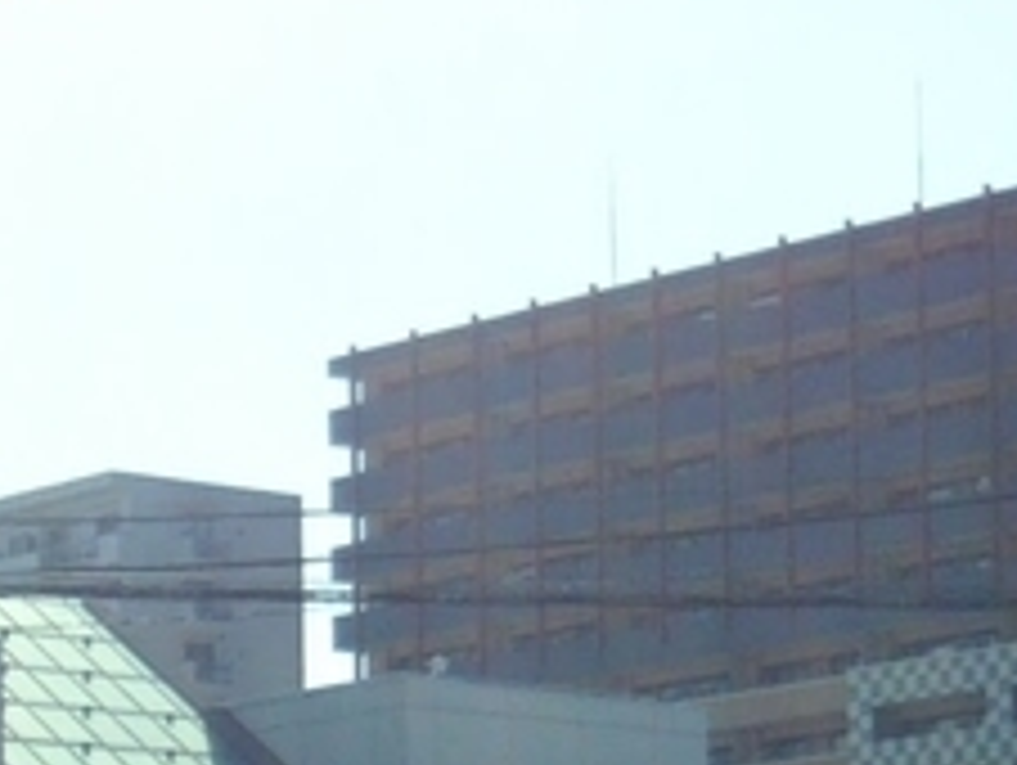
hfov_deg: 11.7
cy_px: 1390
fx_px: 4676
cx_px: -688
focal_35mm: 159
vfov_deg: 8.9
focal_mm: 4
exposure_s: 1/1503
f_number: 2.2
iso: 27
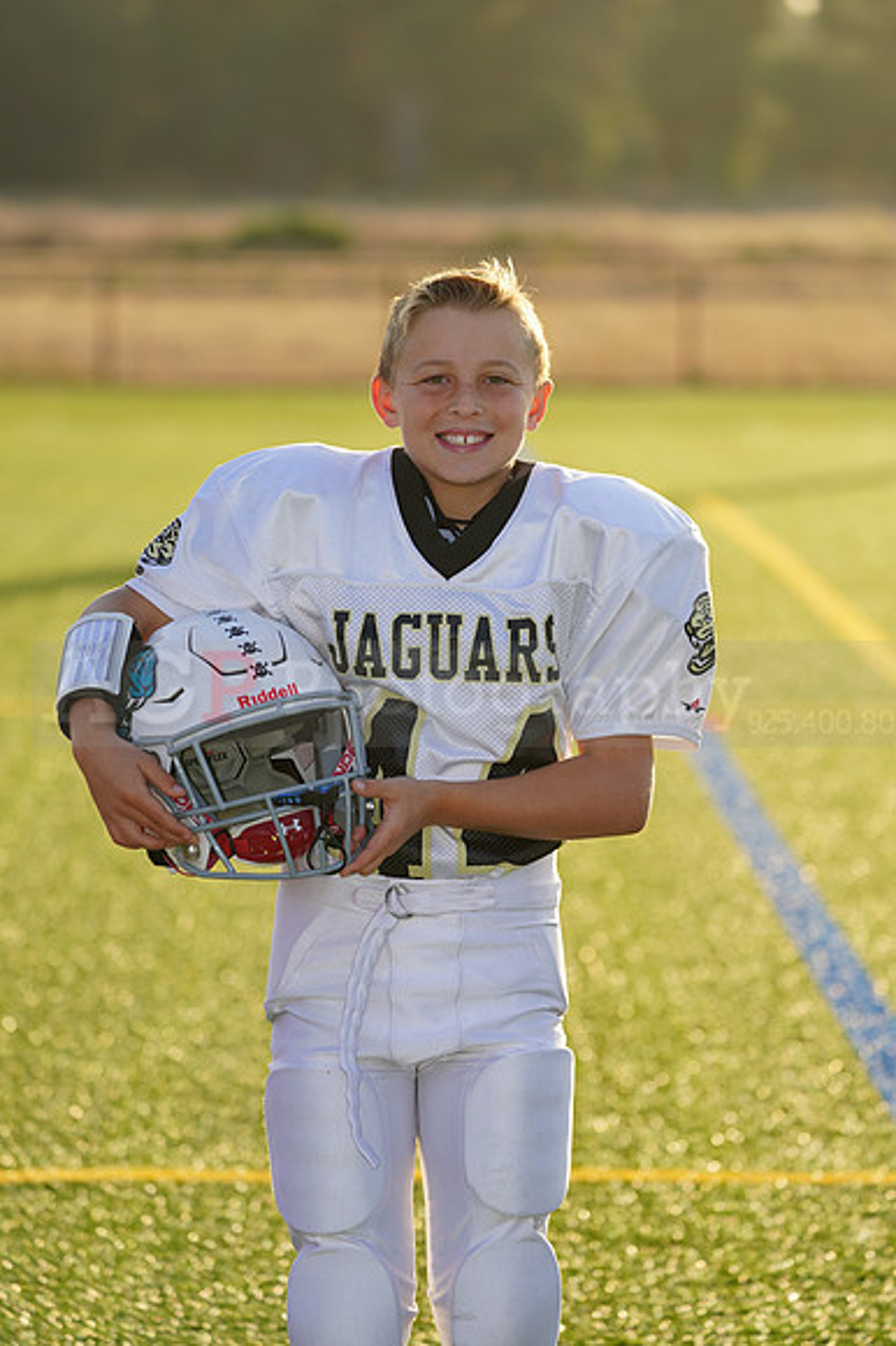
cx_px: 448
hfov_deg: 6.9
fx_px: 7475
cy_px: 673
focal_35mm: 200
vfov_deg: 10.3
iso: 100
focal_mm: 200
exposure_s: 1/250
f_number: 5.6
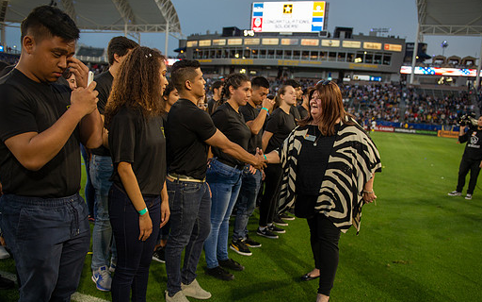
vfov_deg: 41.7
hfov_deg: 62.9
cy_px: 177
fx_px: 394
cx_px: 249
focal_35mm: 30
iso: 400
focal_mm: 26
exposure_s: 1/500
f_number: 2.8
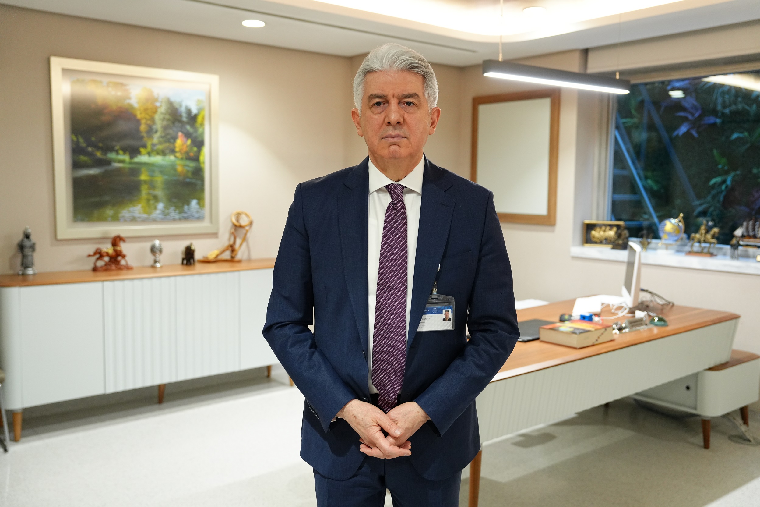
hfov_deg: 55.8
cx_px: 380
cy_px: 254
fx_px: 718
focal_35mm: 34
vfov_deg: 38.9
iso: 1600
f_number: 2.8
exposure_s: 1/160
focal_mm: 34
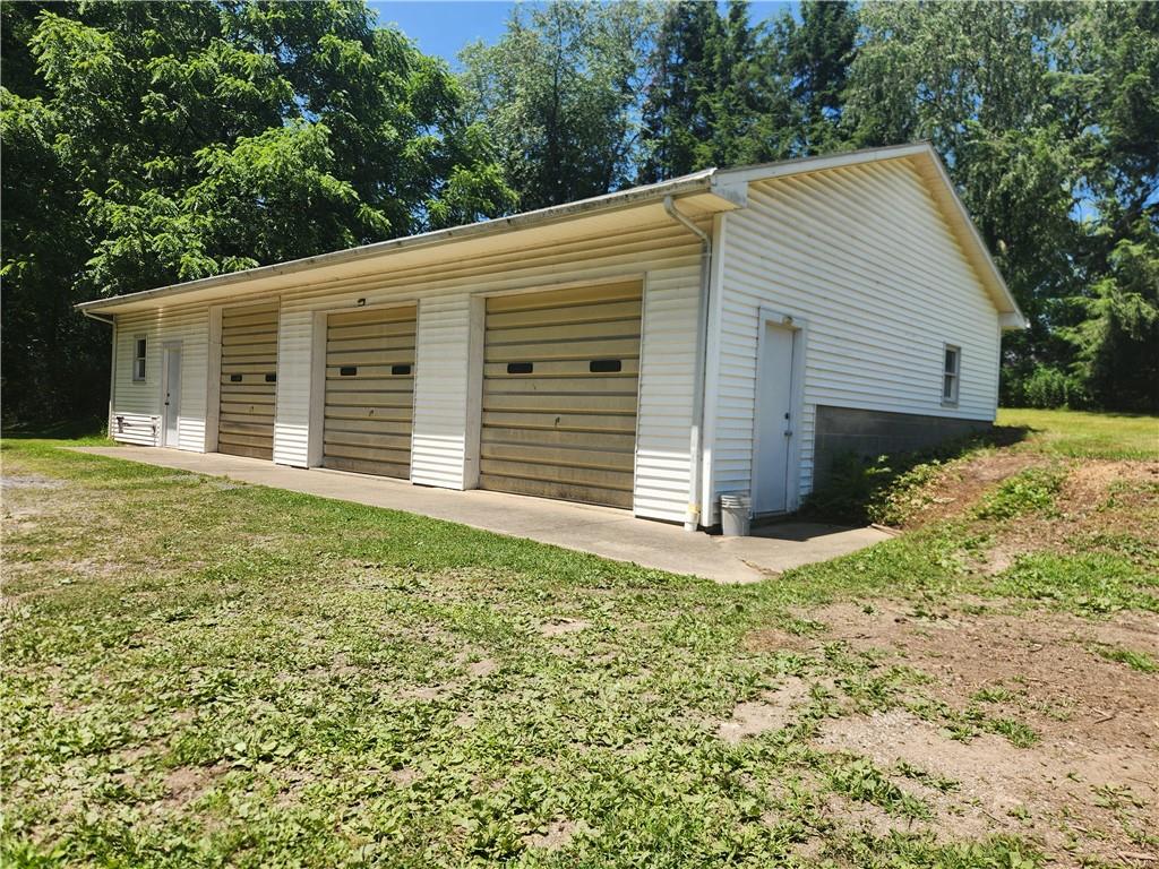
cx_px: 580
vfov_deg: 58.9
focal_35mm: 23
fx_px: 770
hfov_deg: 73.9
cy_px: 434
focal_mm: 5.4
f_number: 1.8
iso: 20
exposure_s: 1/960
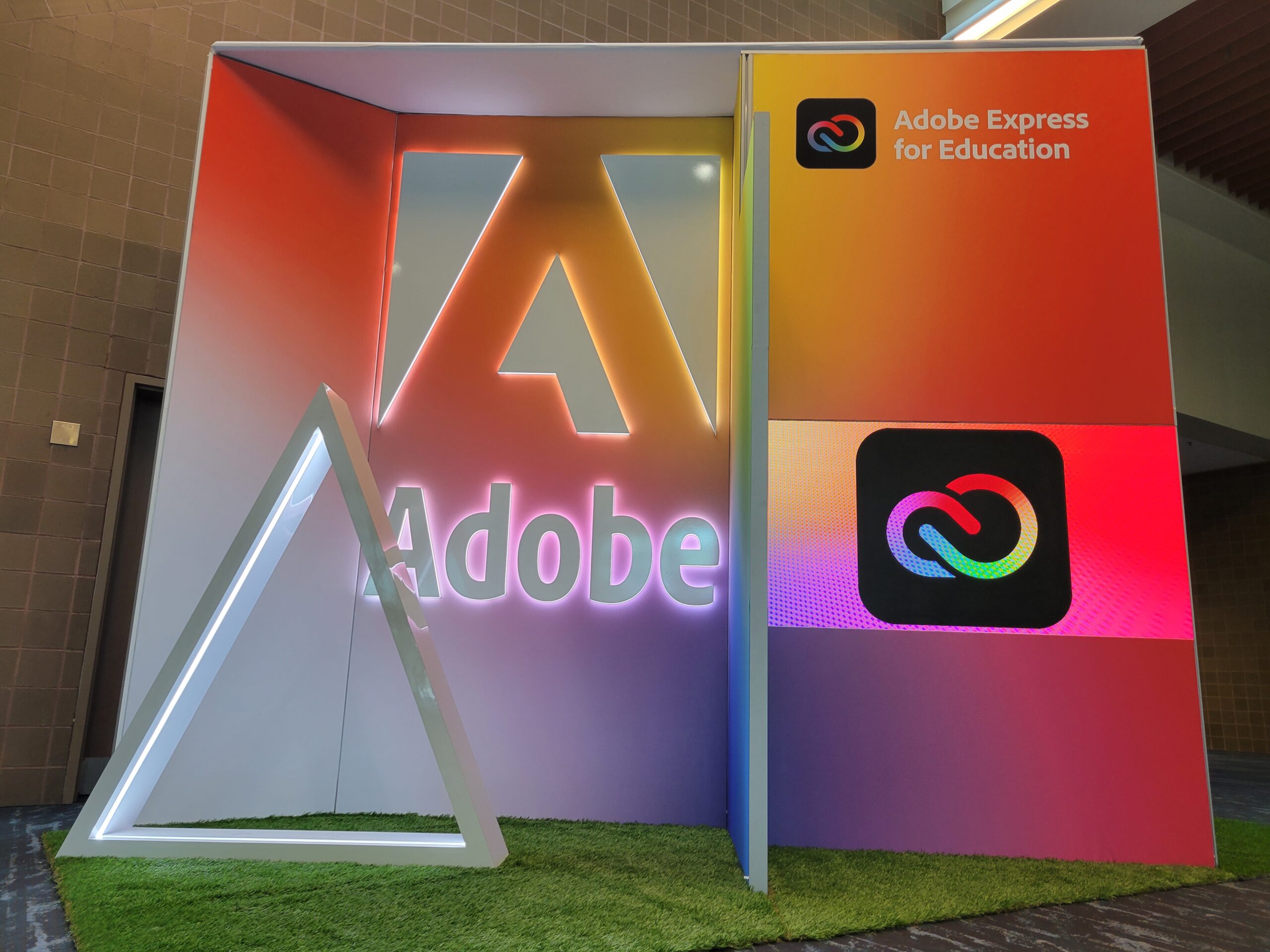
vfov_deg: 53.1
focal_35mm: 26
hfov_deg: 67.3
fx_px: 954
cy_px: 476
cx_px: 635
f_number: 1.8
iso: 200
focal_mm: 5.4
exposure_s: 1/120
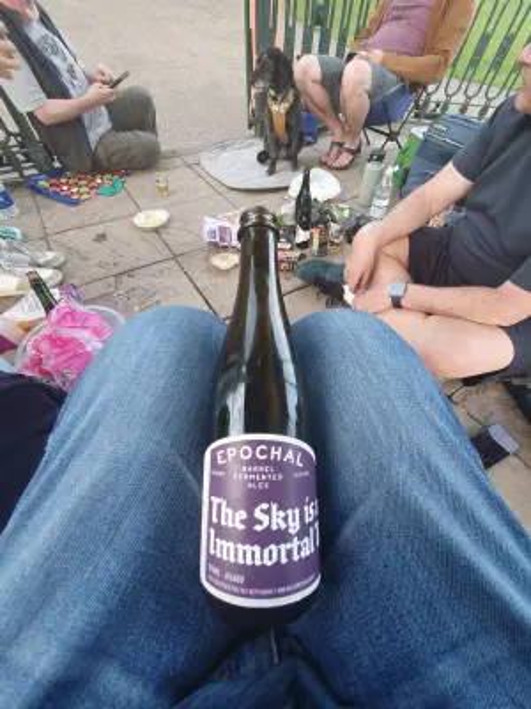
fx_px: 266
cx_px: 266
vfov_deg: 106.2
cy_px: 354
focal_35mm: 13
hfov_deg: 89.9
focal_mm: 1.8
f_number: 2.2
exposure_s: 1/50
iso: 100
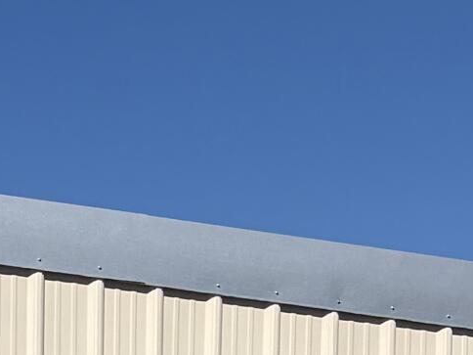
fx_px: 2200
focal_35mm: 161
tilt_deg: +1.5
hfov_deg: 10.3
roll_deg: +0.6
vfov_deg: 8.7
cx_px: -729
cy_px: 709
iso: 50
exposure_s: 1/10101
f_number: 1.6
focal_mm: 5.96
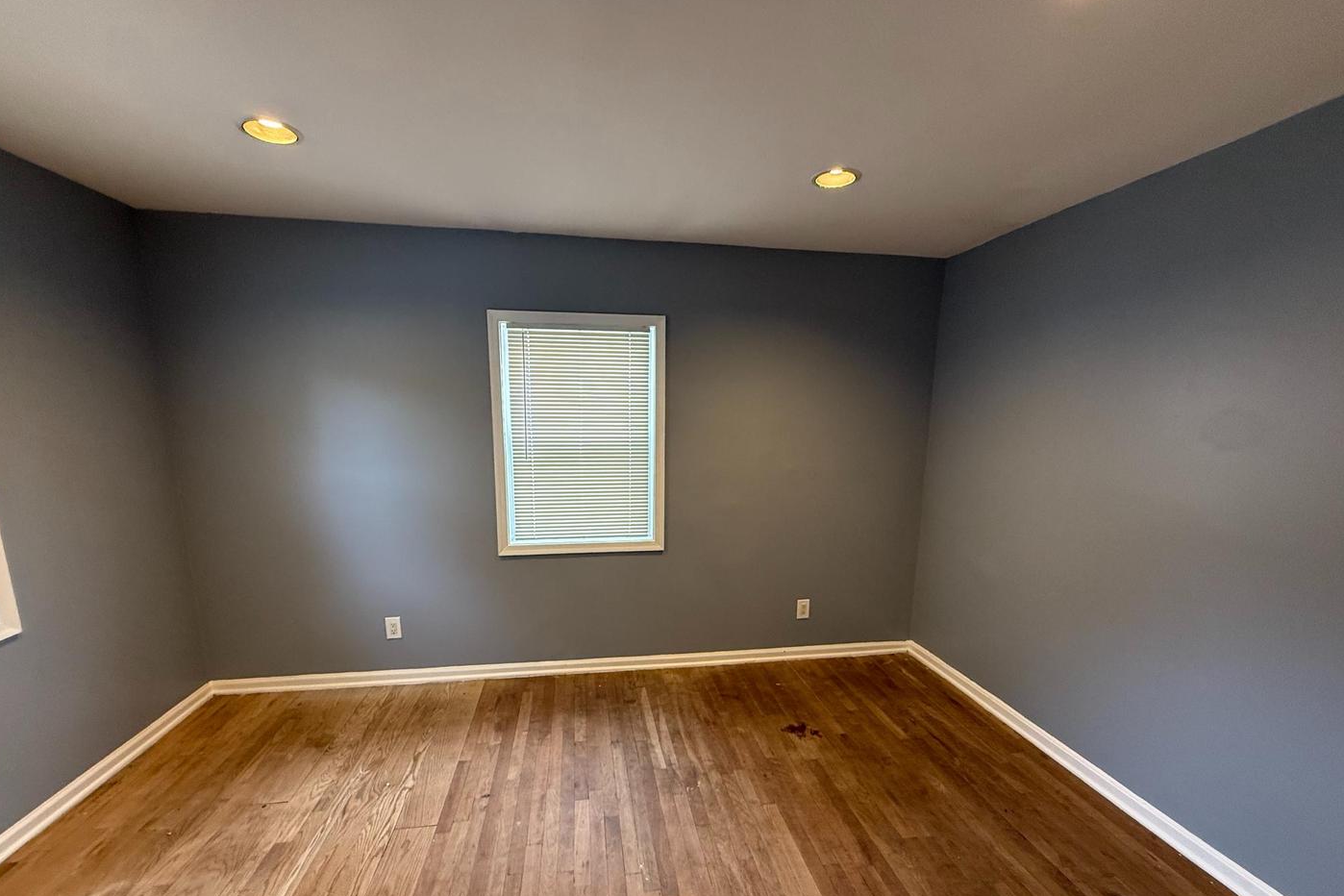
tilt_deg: -8.9
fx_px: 560
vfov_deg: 76.9
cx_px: 668
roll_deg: +0.4
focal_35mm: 15
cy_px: 512
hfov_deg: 100.4
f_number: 2.2
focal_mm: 2.22
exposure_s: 1/120
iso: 320
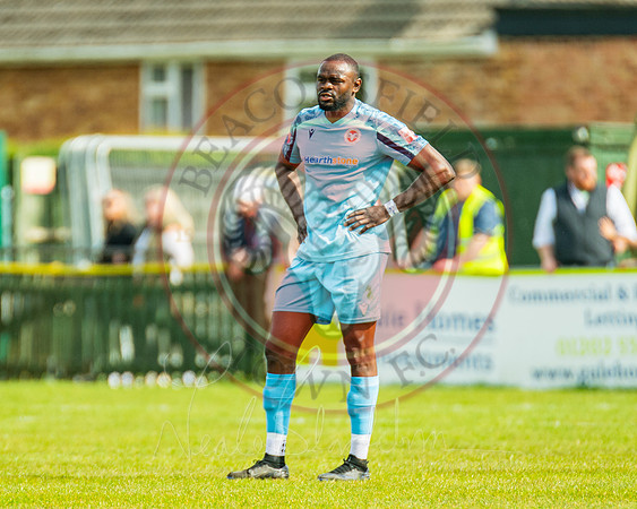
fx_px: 13942
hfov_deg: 2.6
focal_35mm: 740
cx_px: 252
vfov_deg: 2.1
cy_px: 264
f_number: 4
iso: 400
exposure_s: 1/1600
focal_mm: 380
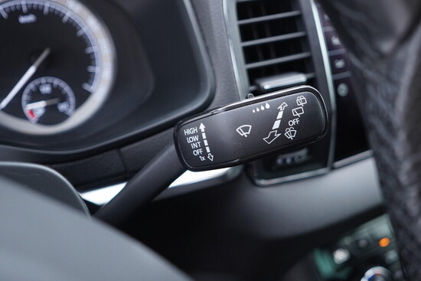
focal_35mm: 36
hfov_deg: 53.1
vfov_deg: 36.9
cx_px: 210
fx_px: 421
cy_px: 140
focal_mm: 24
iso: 400
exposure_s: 1/40
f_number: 2.8
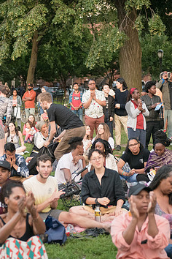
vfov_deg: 21.5
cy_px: 139
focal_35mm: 95
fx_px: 681
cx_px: 34
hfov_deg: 14.3
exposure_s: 1/400
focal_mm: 58
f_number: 2.8
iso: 4000
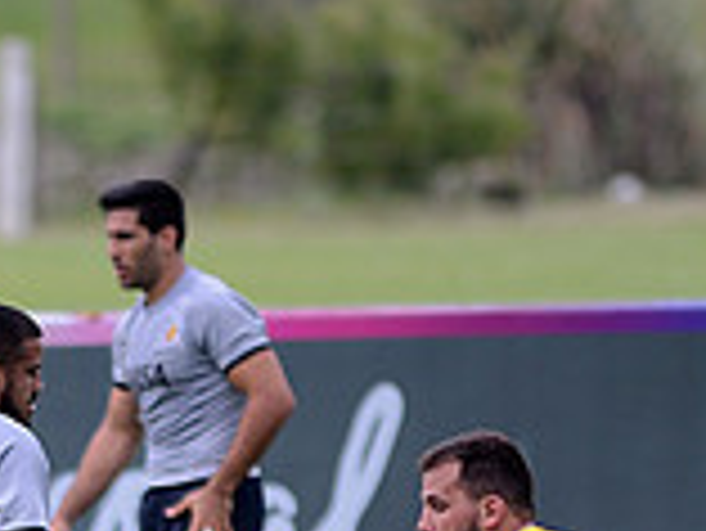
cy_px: 821
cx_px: -238
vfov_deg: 1.4
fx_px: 21758
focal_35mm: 1066
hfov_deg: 1.9
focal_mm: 300
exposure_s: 1/1000
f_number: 2.8
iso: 200
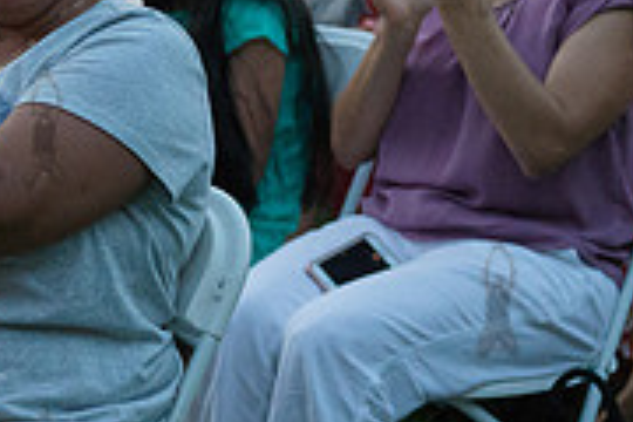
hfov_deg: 14.3
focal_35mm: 142
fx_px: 2497
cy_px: 125
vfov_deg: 9.7
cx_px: 42
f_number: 2.8
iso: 4000
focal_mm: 44
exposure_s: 1/1250
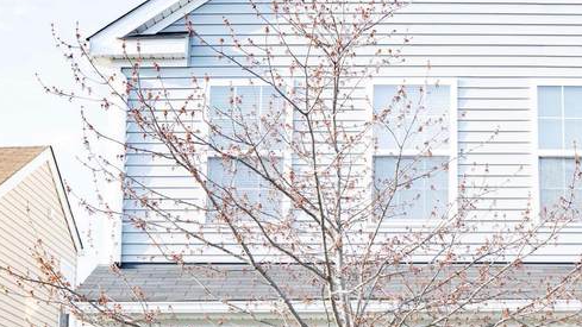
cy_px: 317
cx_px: 508
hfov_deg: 24.4
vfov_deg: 14.0
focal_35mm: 85
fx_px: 1312
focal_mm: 31
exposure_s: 1/80
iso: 100
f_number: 5.6
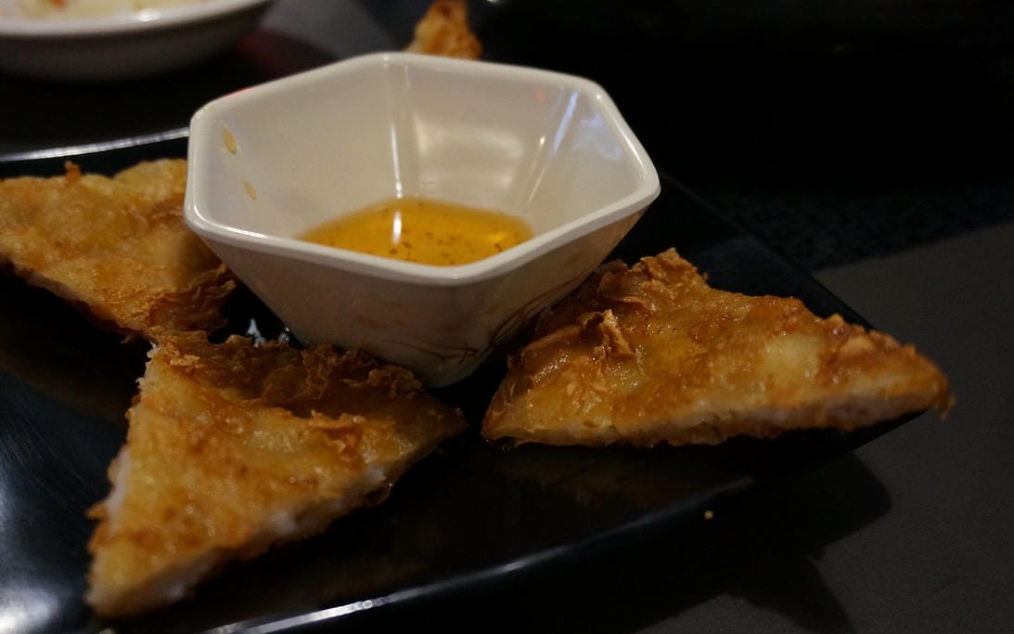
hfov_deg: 50.9
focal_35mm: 39
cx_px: 475
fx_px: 1066
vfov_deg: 33.1
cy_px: 319
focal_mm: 23
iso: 2000
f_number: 4
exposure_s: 1/60
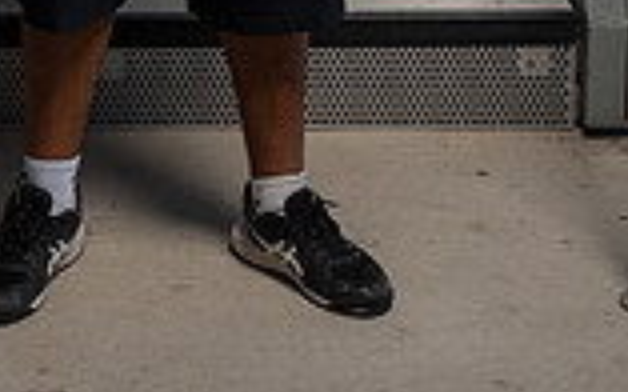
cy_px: -436
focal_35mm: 140
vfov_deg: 8.8
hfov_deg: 14.9
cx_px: 208
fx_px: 2395
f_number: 8
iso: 250
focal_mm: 48
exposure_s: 1/250
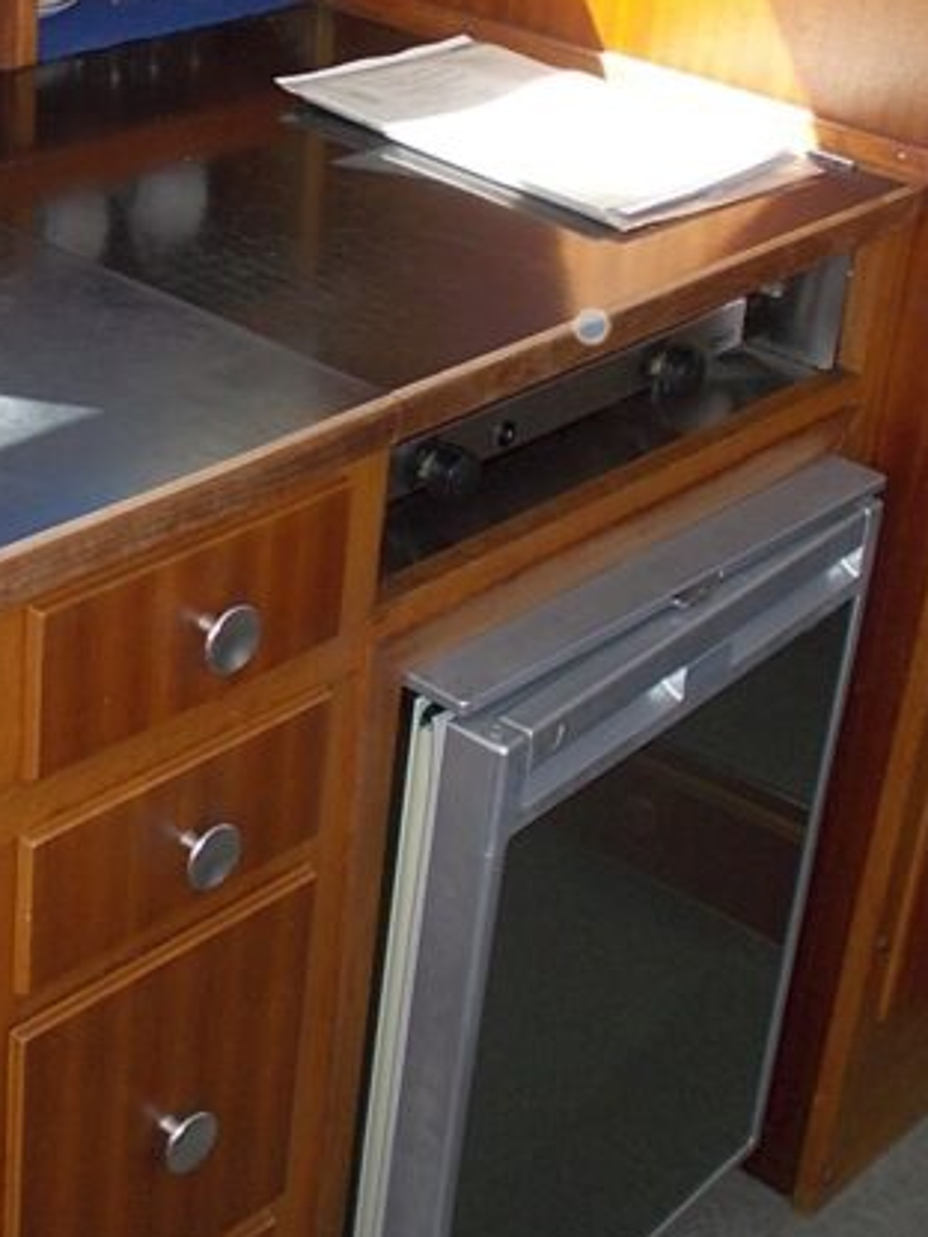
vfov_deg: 30.0
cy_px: 398
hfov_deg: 22.6
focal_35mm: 64
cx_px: 175
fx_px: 2288
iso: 80
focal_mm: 4.6
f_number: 3.2
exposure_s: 1/100
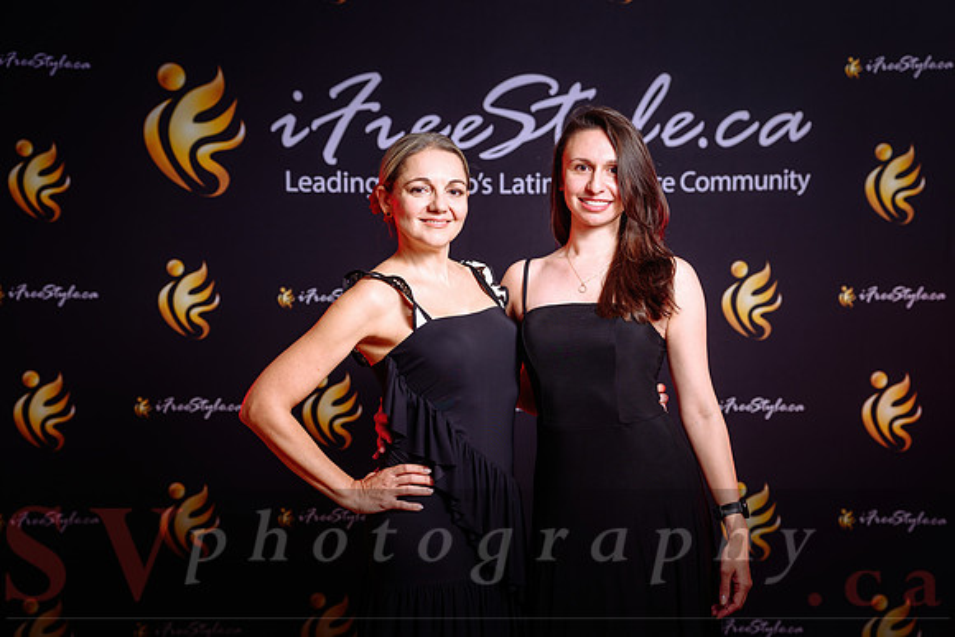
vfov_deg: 23.0
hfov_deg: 33.9
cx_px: 478
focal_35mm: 59
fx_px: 1565
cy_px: 318
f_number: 3.2
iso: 100
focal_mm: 59
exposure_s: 1/160
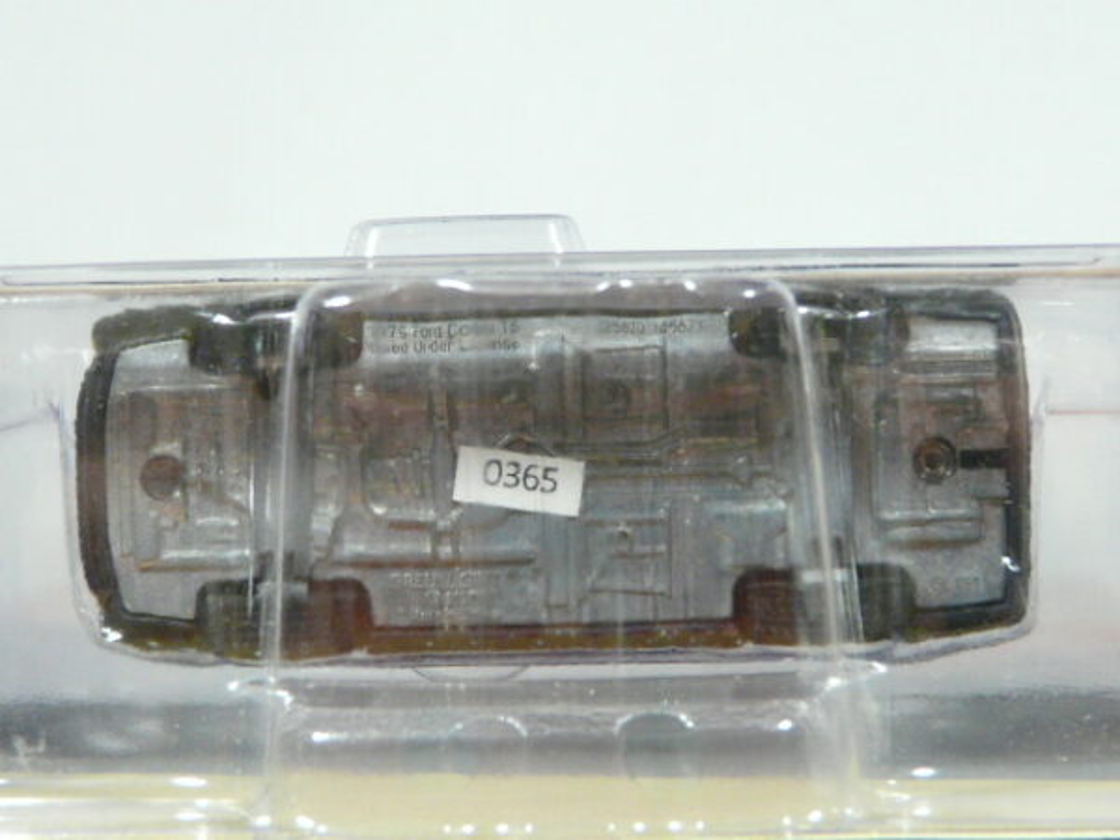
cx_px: 560
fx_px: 2621
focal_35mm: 81
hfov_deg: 24.1
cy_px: 420
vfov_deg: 18.2
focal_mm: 8.3
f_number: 3.2
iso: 200
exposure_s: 1/40
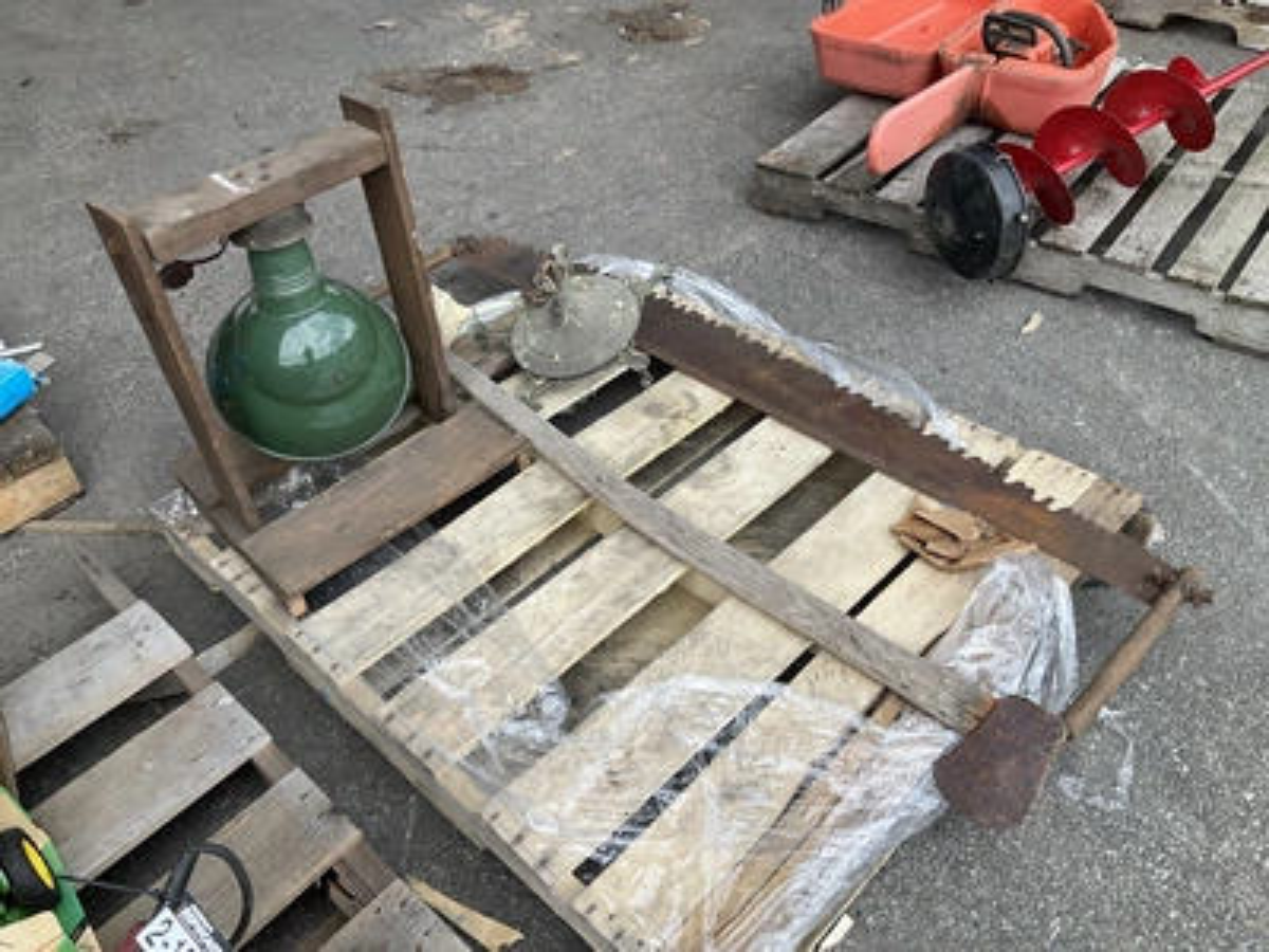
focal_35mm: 29
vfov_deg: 48.2
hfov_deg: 61.7
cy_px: 476
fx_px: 1063
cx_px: 634
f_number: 1.8
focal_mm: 3
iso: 25
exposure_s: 1/383
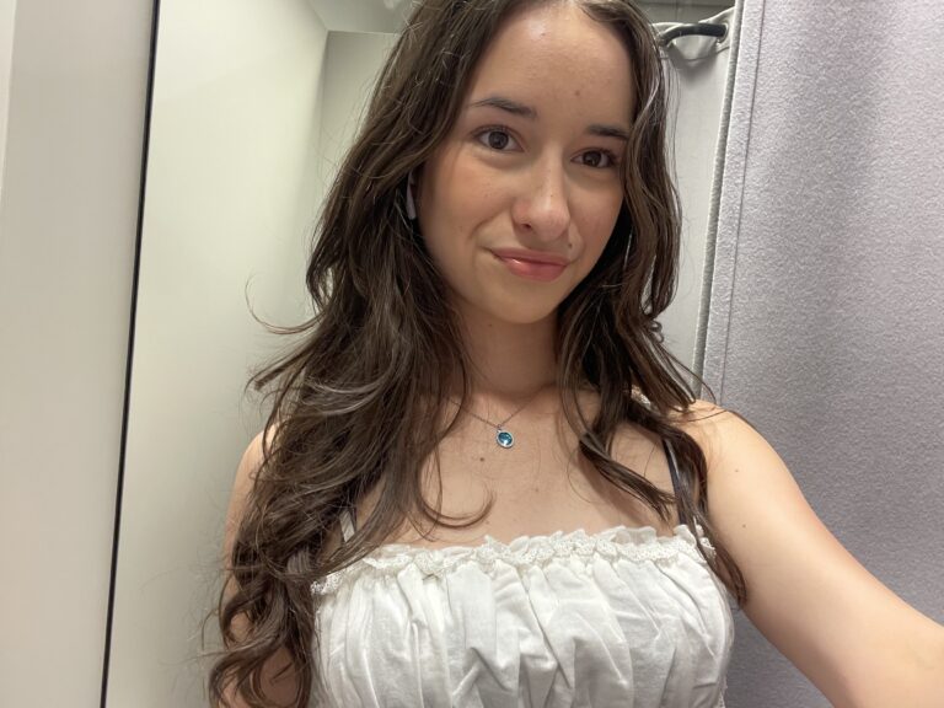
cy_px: 354
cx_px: 472
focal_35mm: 23
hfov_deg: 73.9
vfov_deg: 58.9
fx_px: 627
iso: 200
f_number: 2.2
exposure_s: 1/50
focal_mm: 2.71
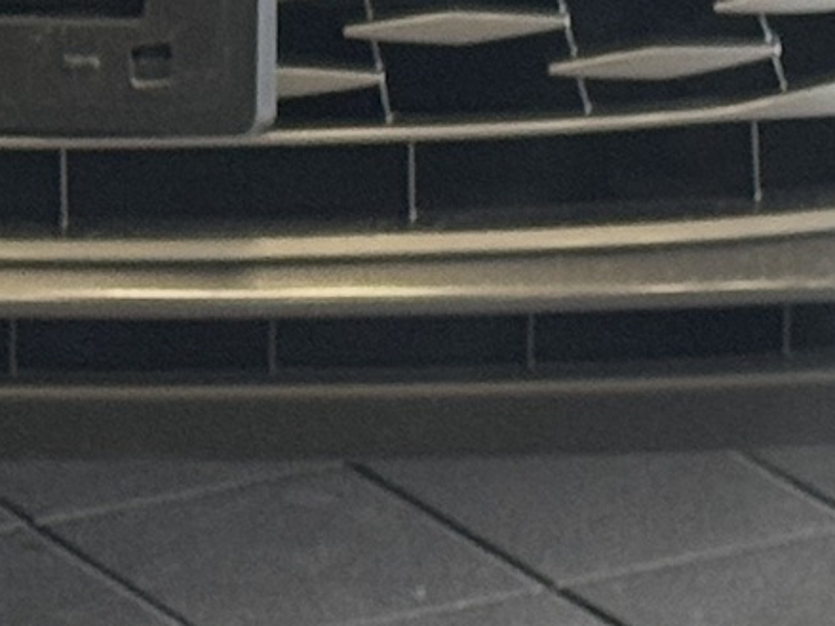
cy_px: -792
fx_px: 7596
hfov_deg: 6.3
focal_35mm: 315
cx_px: -87
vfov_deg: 4.6
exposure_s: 1/60
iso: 80
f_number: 1.78
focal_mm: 6.76
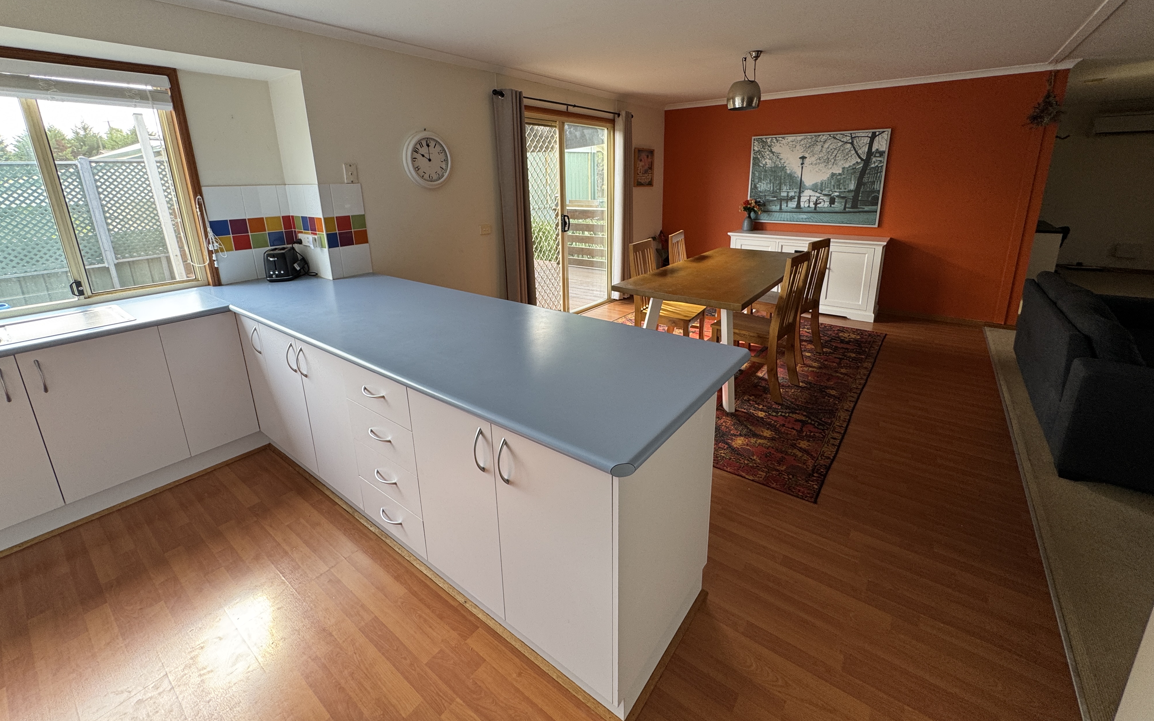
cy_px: 294
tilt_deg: -13.7
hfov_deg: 101.5
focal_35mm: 15
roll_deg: +1.0
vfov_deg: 74.1
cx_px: 582
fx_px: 472
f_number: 2.2
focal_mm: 2.22
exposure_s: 1/99
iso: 100
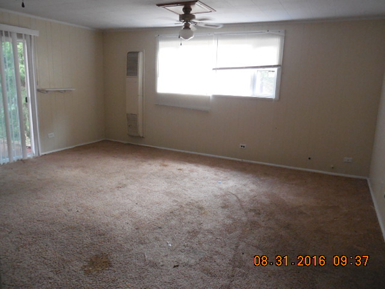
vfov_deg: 53.1
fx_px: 289
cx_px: 192
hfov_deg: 67.3
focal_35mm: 26
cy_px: 144
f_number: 3.5
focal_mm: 4.6
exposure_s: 1/60
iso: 800
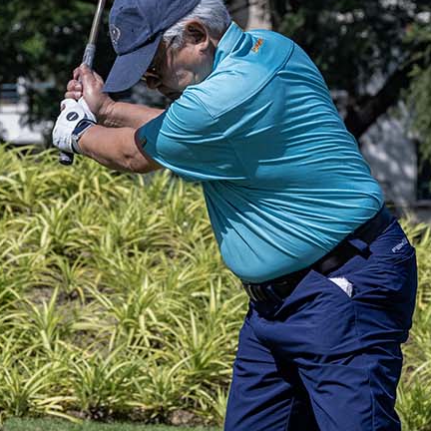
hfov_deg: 6.4
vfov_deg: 6.4
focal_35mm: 272
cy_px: 208
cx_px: 131
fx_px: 3832
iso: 640
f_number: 7.1
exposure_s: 1/2000
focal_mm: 96
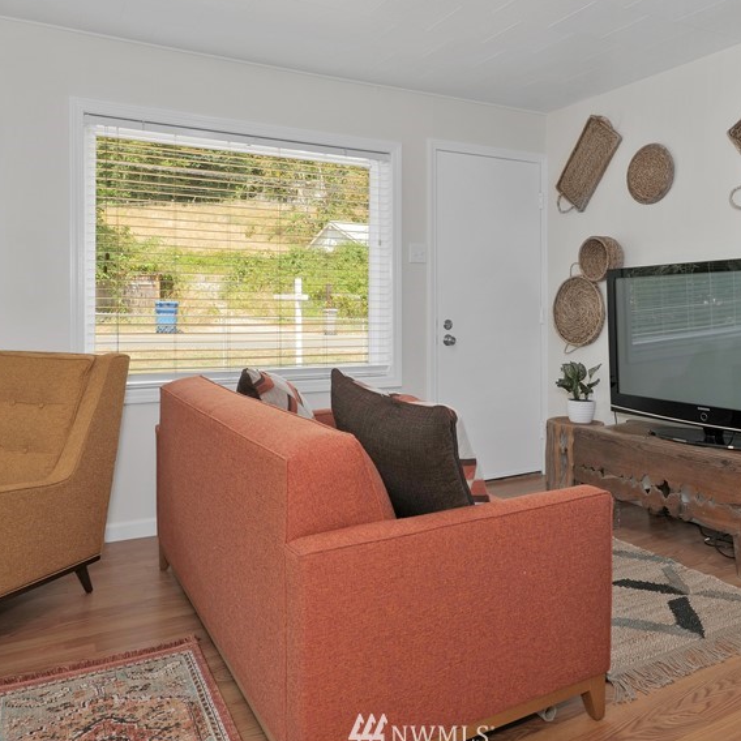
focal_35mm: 26
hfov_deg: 60.7
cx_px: 421
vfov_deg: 60.6
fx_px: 630
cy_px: 307
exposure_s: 1/60
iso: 2000
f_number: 9
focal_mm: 16
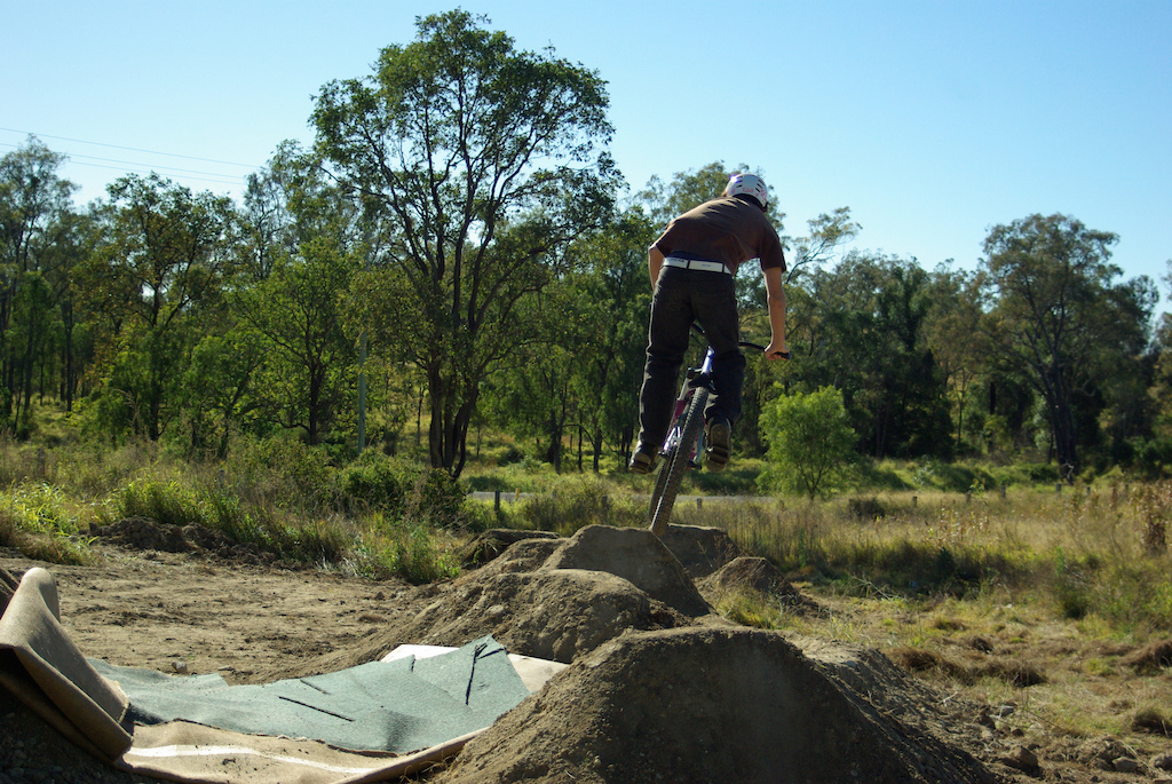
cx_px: 586
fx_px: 1906
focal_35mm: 58
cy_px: 392
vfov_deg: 23.2
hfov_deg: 34.2
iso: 400
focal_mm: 39
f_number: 4
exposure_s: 1/3200
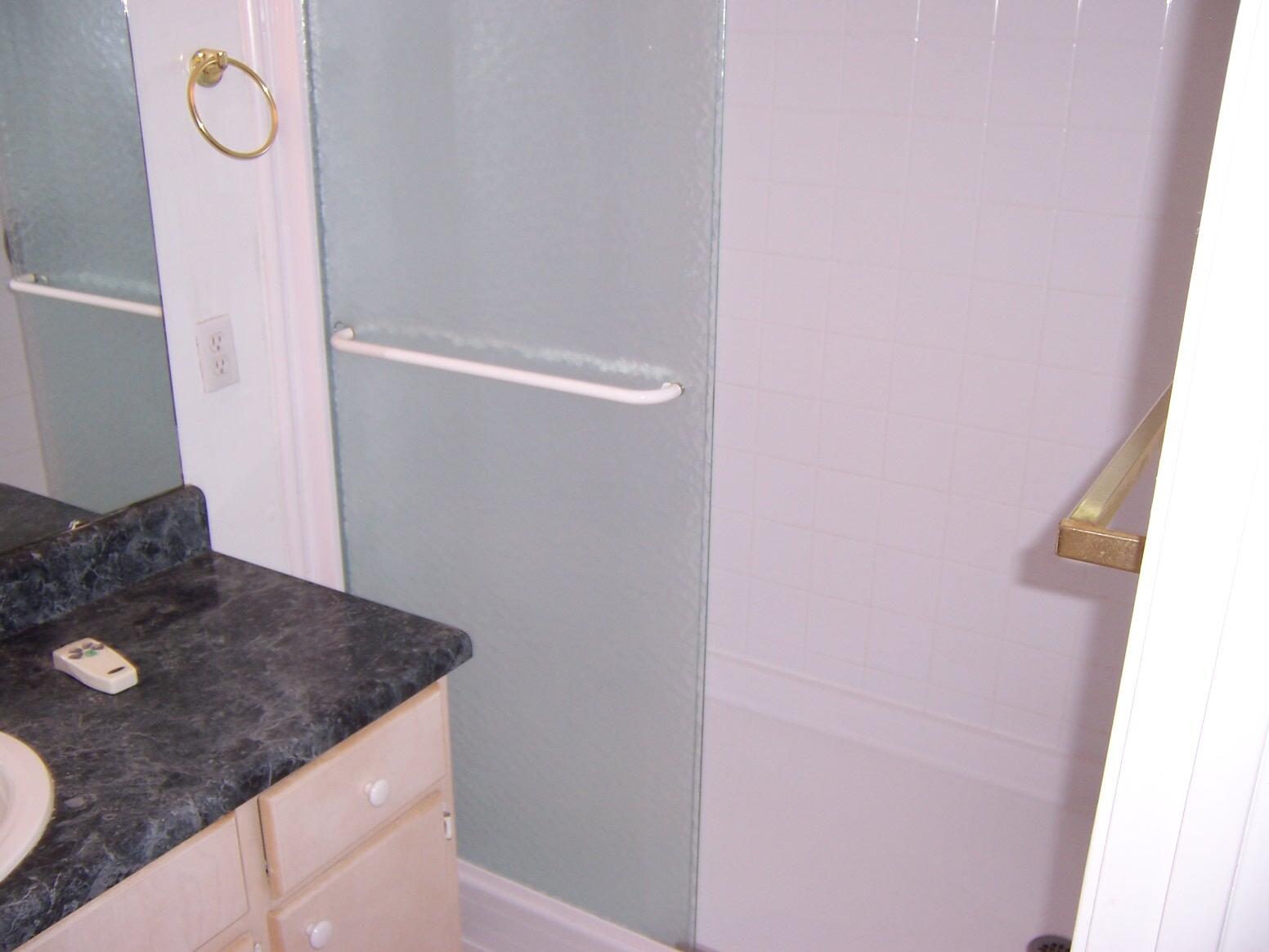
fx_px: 1210
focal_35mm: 33
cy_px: 476
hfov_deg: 55.4
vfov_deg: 42.9
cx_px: 634
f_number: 2.8
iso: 80
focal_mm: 5.5
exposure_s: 1/60
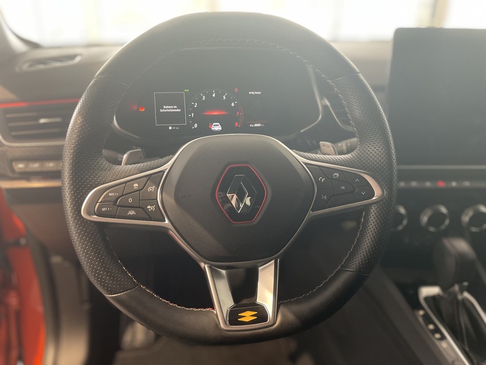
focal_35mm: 26
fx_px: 365
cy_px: 182
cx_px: 243
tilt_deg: -24.5
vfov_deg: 53.1
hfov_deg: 67.3
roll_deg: -0.6
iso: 250
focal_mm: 4.2
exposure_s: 1/50
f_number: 1.6
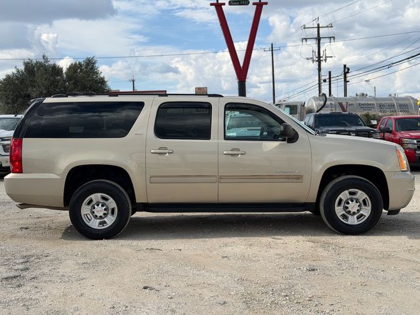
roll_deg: +2.3
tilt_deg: -1.3
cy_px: 158
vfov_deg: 30.3
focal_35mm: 48
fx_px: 582
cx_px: 210
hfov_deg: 39.7
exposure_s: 1/5208
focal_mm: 6.76
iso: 64
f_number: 1.78
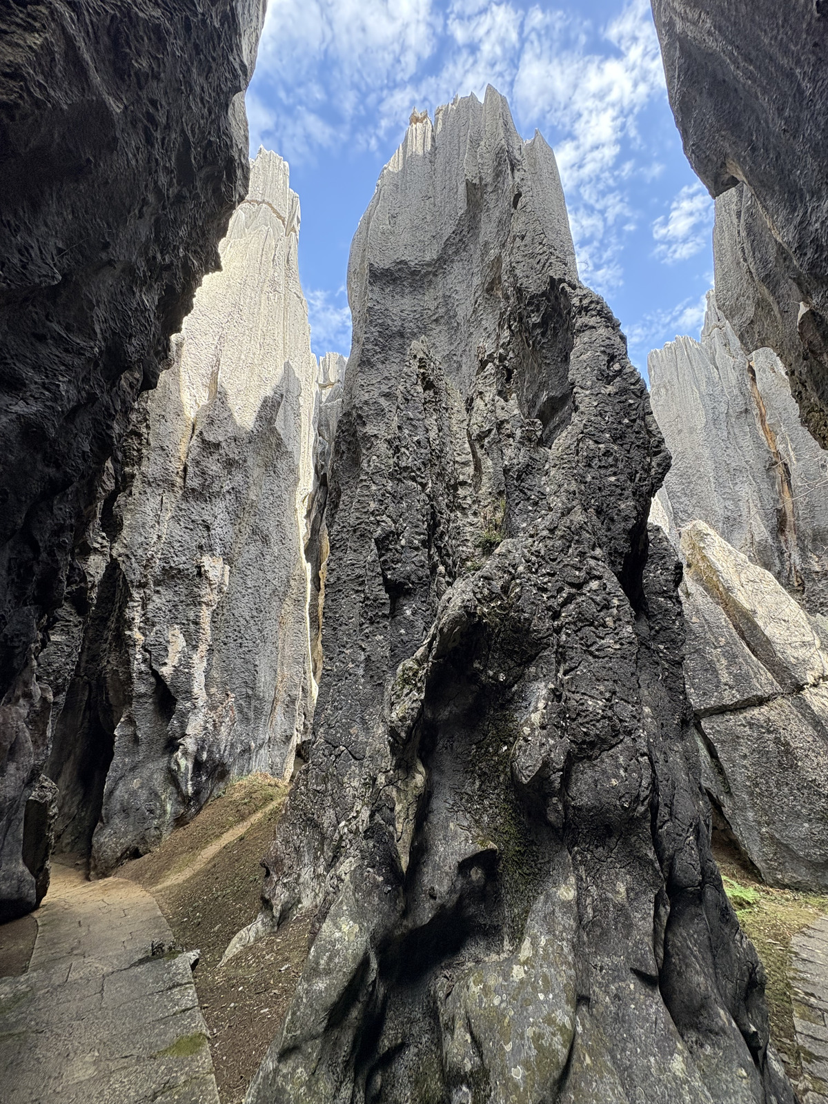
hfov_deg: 85.7
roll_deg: -0.3
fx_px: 446
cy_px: 552
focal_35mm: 14
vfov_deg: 102.1
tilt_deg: +18.3
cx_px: 414
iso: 125
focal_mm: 2.22
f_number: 2.2
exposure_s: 1/108
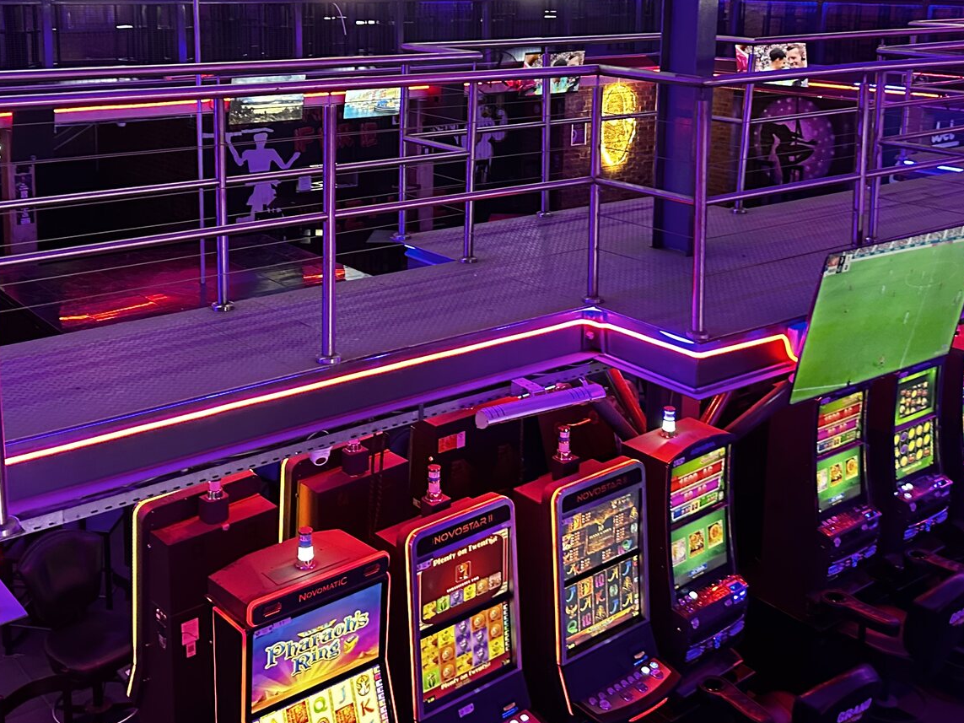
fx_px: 1170
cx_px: 444
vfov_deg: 33.5
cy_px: 167
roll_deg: +1.1
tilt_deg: -10.0
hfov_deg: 44.8
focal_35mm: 42
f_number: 1.78
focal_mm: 6.86
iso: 800
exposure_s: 1/50
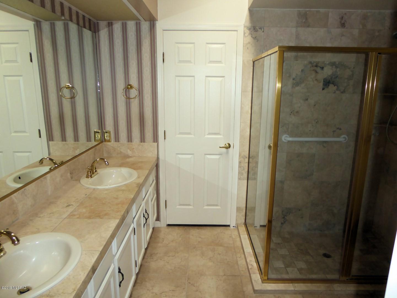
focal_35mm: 25
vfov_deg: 54.9
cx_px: 198
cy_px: 149
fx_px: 287
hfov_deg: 69.4
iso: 200
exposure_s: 1/60
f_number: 3.3
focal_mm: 4.3
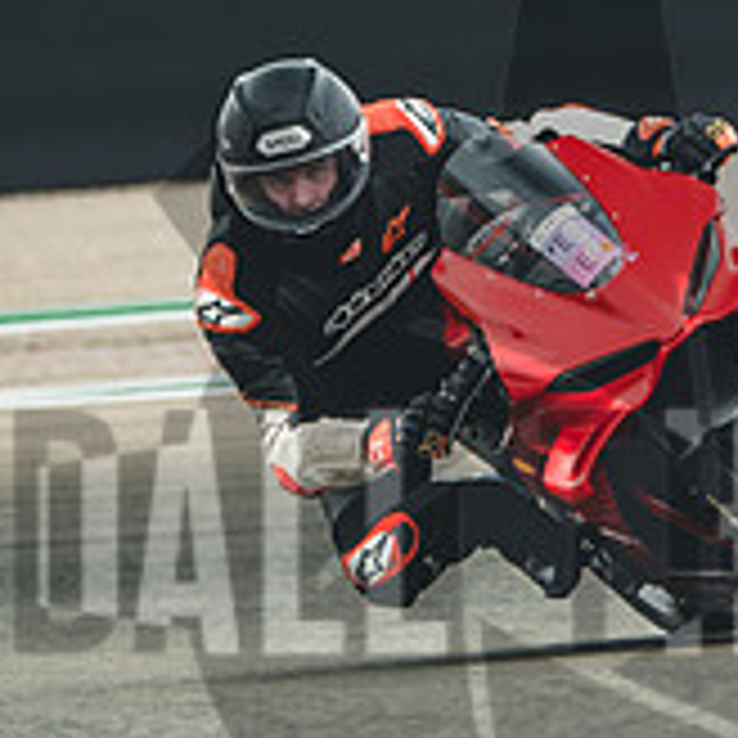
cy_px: 538
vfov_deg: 1.0
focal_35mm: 1809
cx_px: 590
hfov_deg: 1.0
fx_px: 43634
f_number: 5.6
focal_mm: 400
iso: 320
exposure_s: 1/250
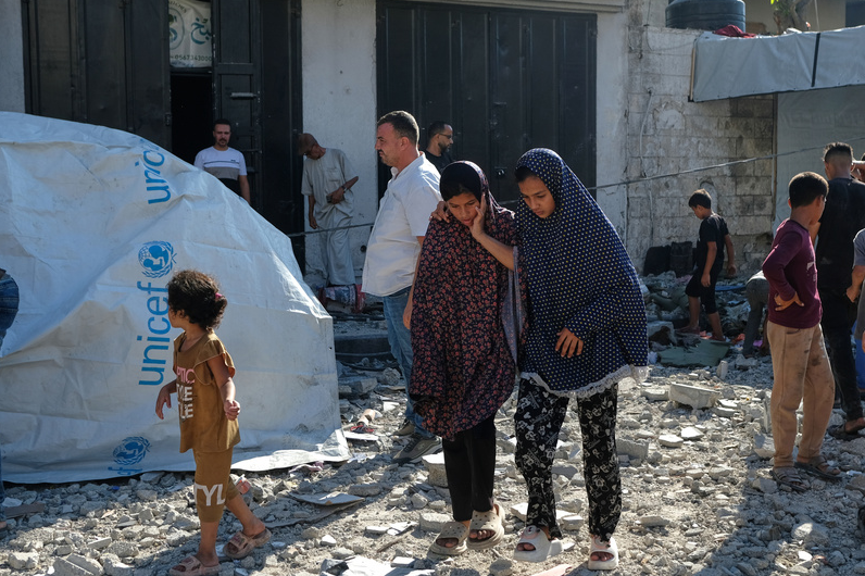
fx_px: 1081
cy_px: 262
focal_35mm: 45
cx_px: 474
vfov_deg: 29.8
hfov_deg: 43.6
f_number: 4.5
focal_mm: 23
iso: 100
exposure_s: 1/500
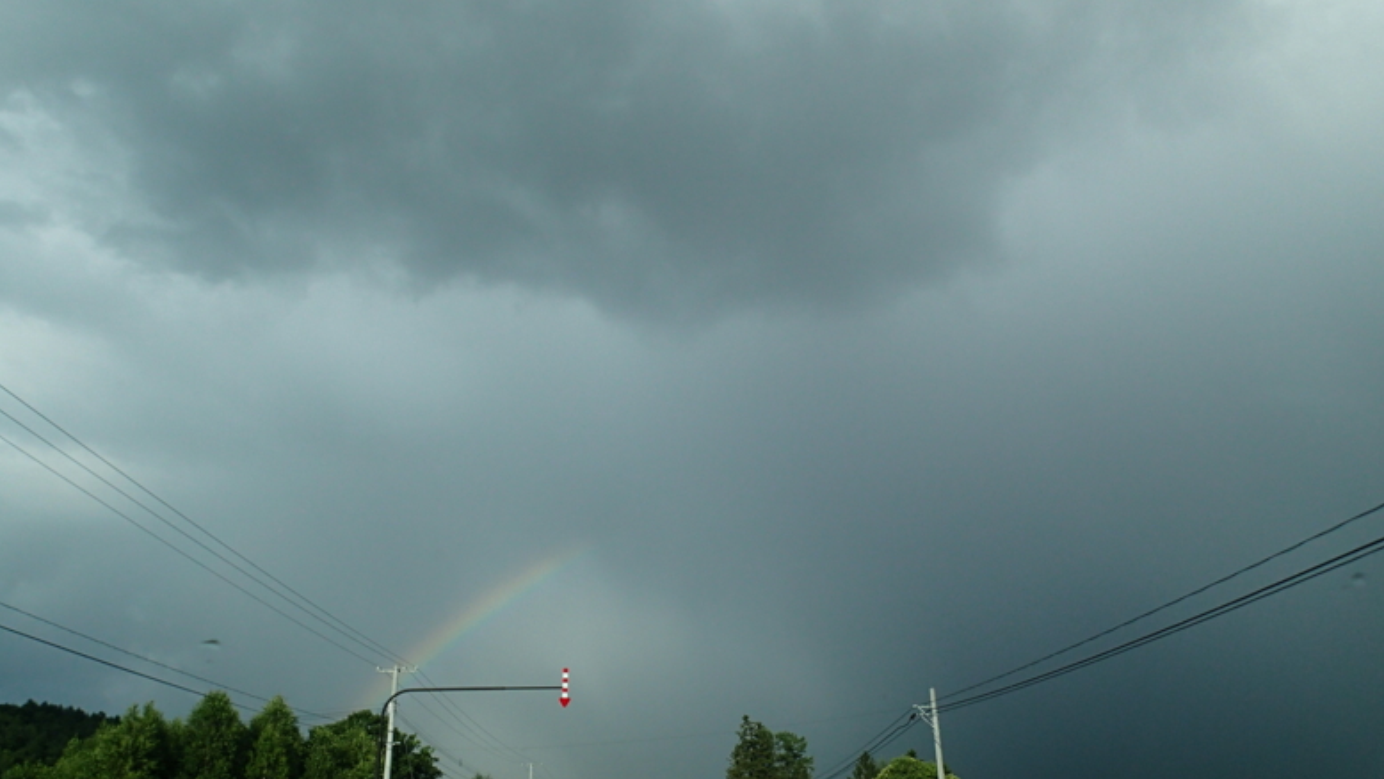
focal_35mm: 28
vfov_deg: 41.0
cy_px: 516
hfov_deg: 67.9
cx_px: 676
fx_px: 1028
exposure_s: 1/250
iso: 100
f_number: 8
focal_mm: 4.5
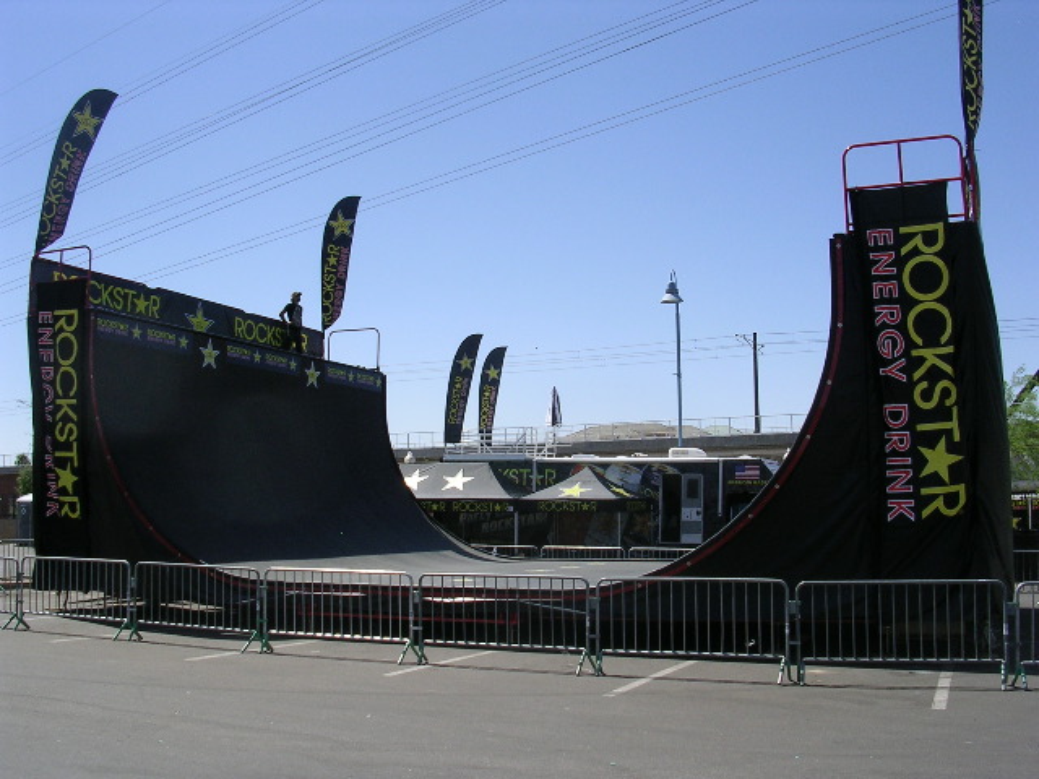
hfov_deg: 49.0
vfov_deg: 37.7
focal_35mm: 38
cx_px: 520
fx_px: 1141
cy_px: 390
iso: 50
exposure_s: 1/358
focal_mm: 5.8
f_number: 5.6
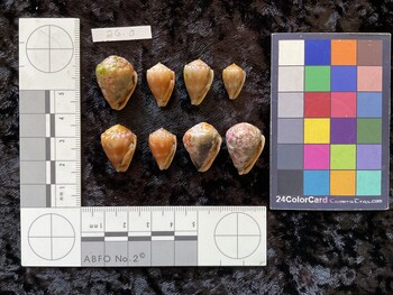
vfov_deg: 48.3
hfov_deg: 61.6
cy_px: 148
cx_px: 196
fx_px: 329
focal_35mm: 29
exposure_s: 1/60
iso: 64
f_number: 1.8
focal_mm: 3
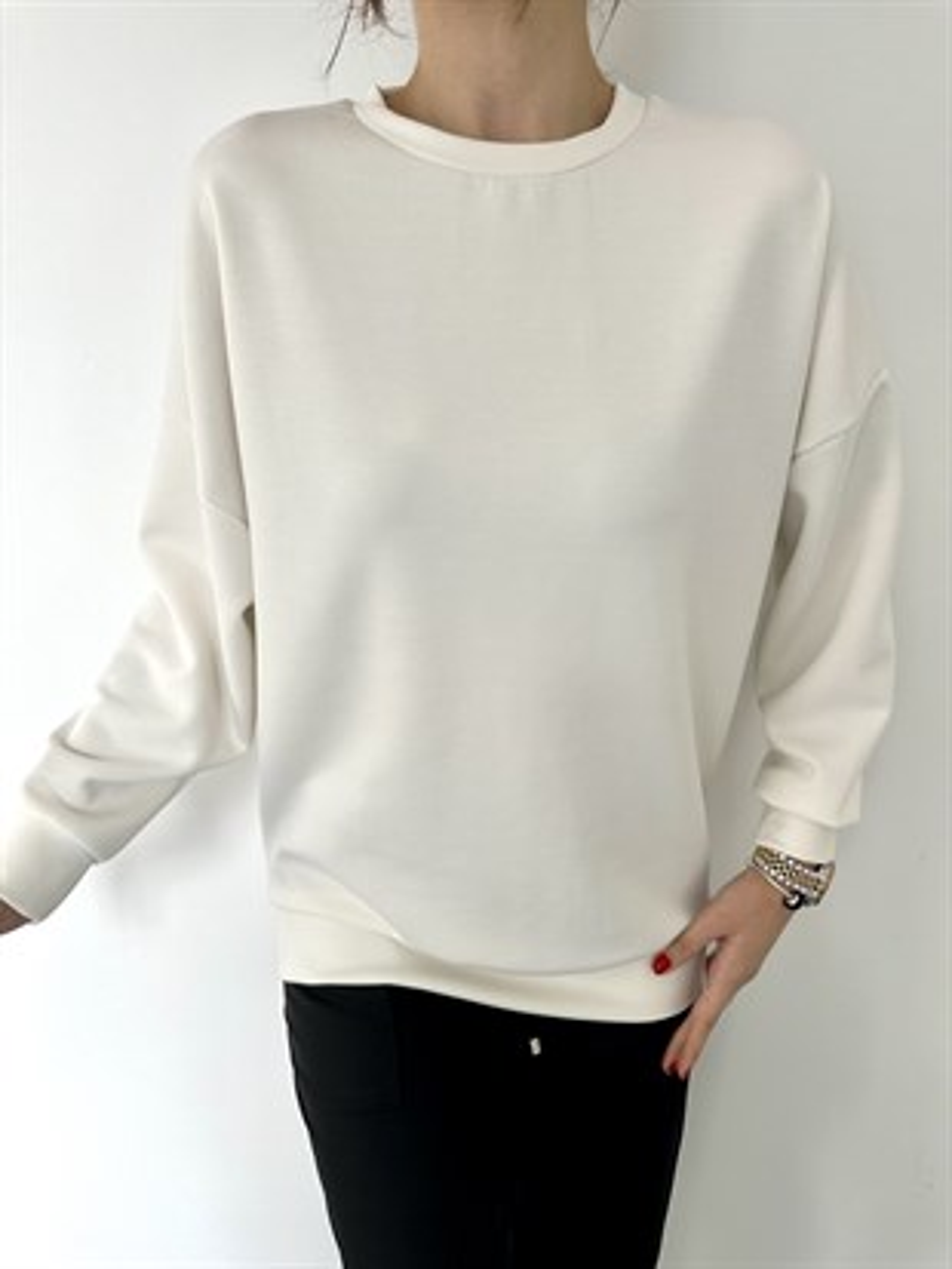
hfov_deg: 56.8
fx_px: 880
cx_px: 476
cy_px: 634
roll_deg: +2.3
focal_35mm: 24
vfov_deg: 71.6
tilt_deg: -16.1
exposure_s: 1/121
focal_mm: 6.86
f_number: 1.78
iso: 64
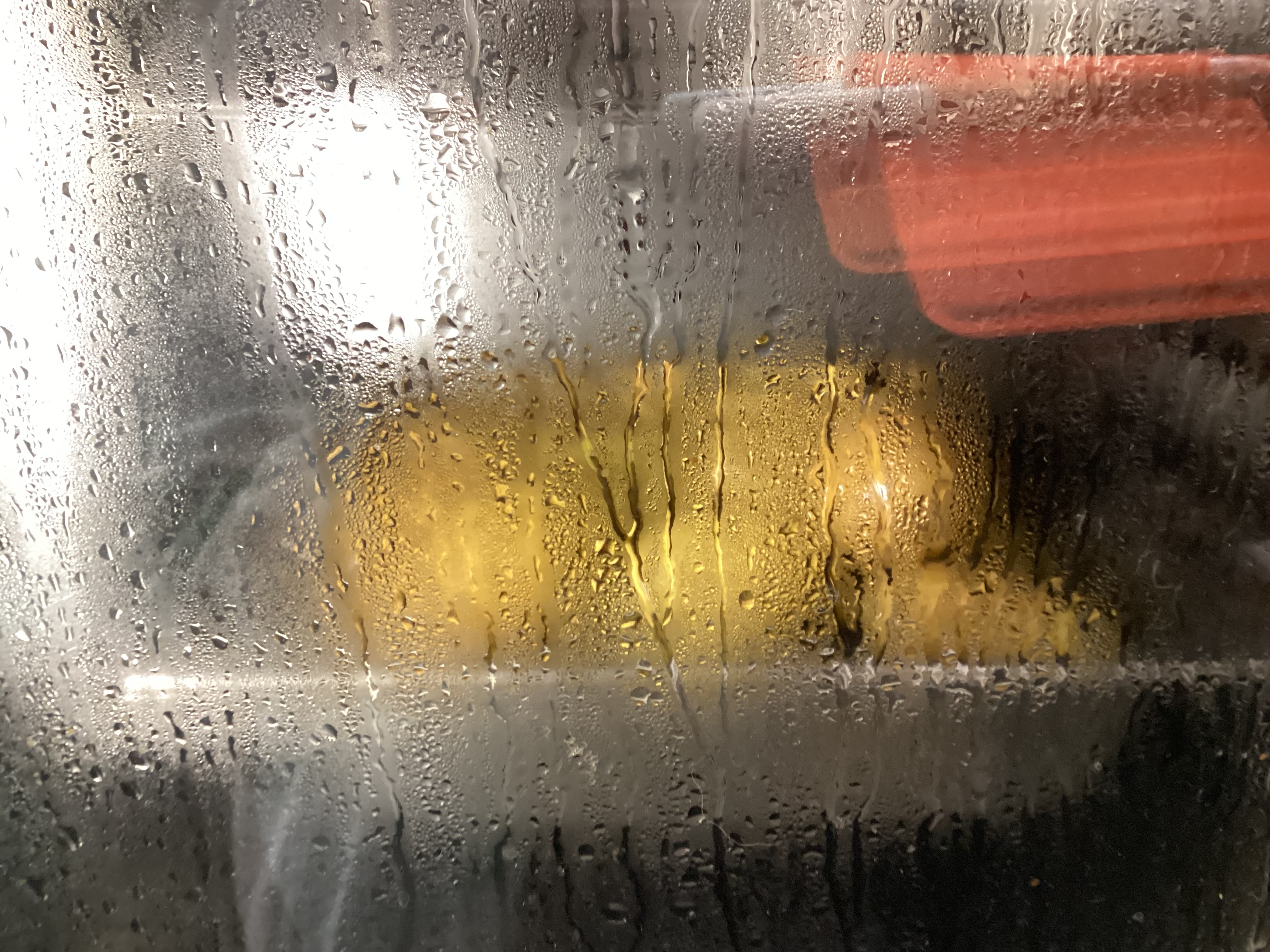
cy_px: 476
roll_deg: -0.9
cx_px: 635
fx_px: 1137
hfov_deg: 58.4
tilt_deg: -17.4
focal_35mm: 31
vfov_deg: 45.4
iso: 400
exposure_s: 1/33
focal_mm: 3.3
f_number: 2.4
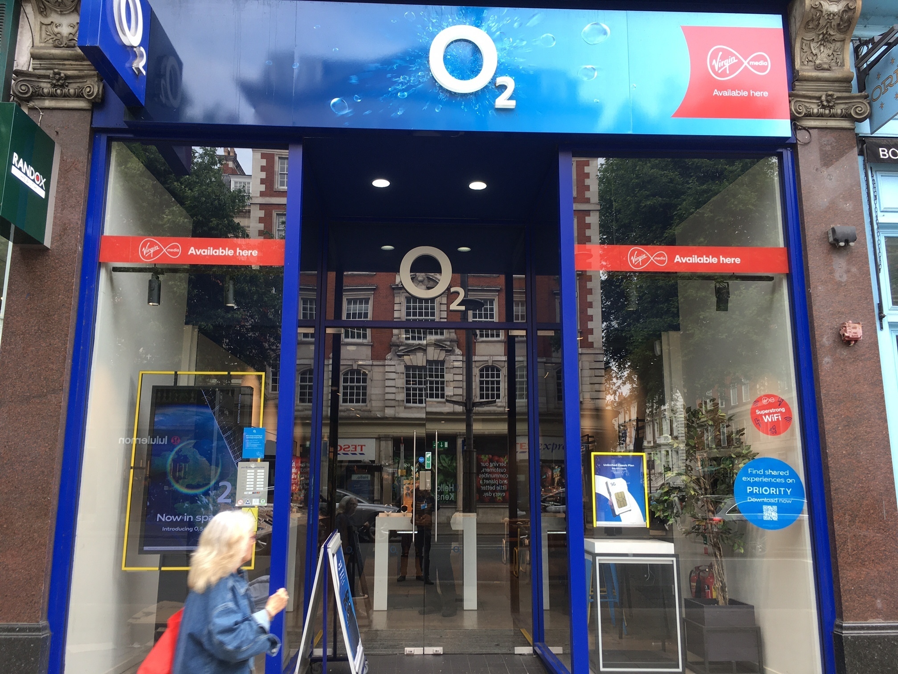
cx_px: 449
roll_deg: -0.6
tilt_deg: +10.3
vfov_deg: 48.2
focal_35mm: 29
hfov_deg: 61.7
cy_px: 337
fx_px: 752
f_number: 2.2
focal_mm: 4.2
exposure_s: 1/100
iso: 25
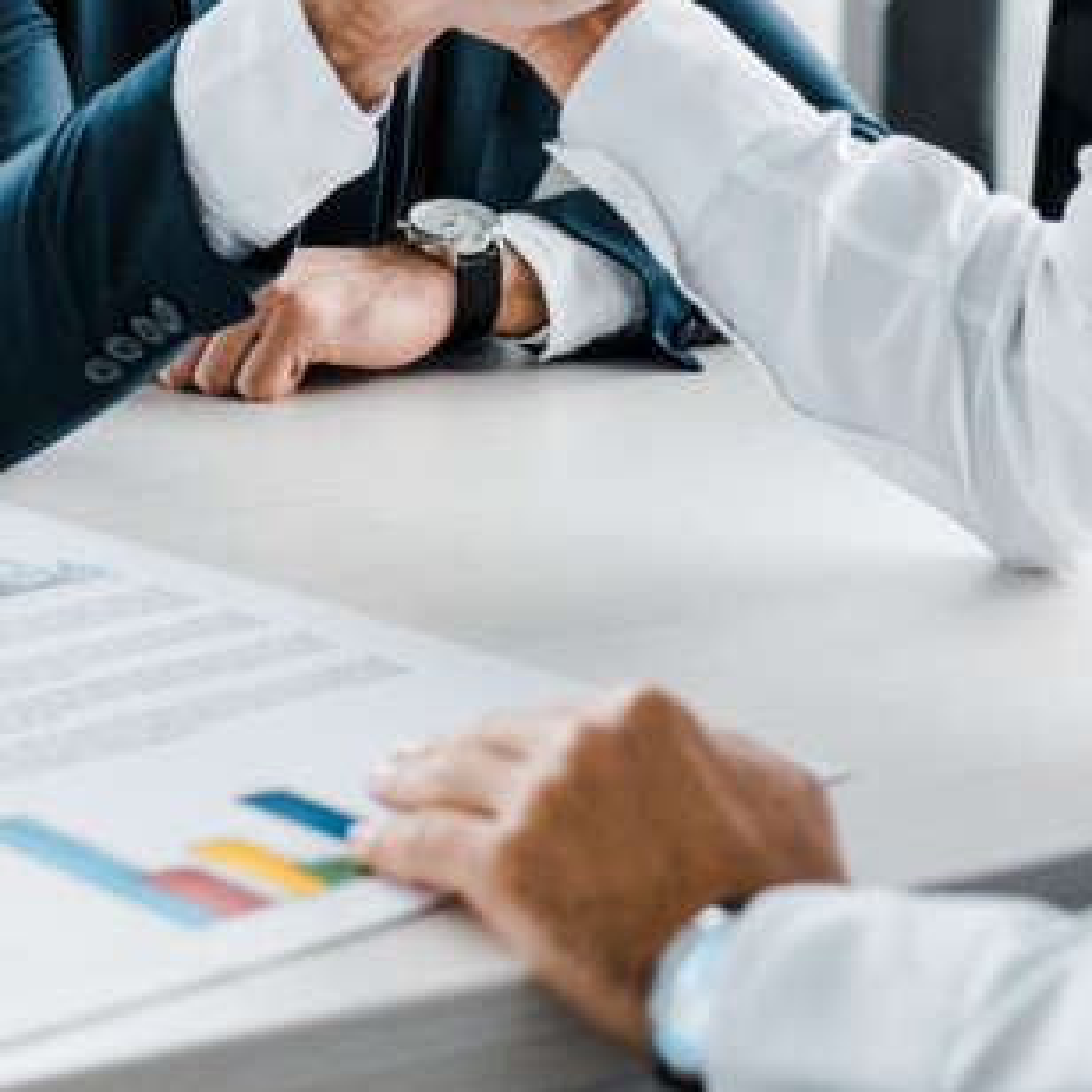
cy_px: -41
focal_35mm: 99
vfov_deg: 17.1
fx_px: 3533
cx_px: 454
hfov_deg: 17.6
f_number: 2.8
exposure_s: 1/200
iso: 640
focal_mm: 35
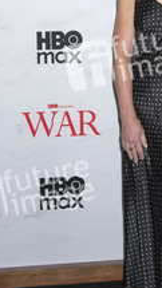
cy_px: 126
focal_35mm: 78
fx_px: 595
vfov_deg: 27.2
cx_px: 171
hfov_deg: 15.2
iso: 640
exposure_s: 1/200
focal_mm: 40
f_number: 6.3
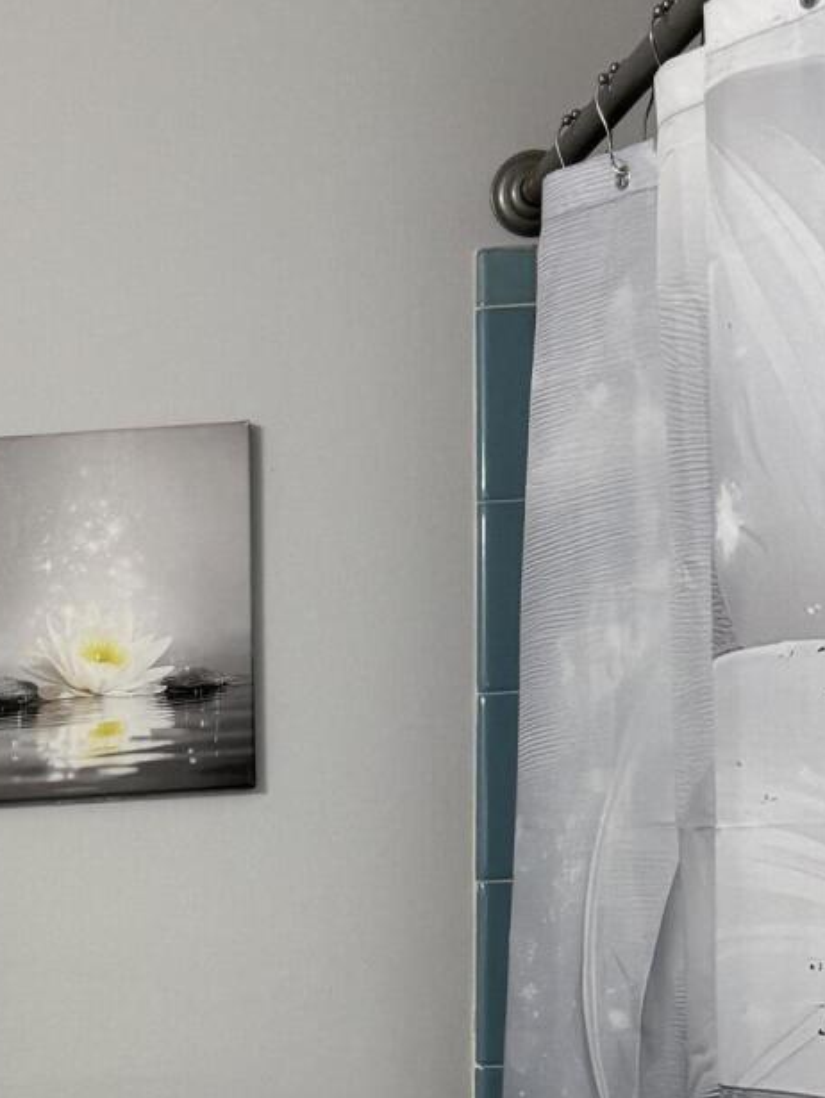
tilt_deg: -6.7
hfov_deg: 17.6
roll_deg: +2.1
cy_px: 1185
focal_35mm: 78
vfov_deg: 23.6
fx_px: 2476
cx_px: -286
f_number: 1.78
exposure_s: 1/60
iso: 200
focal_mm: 6.76
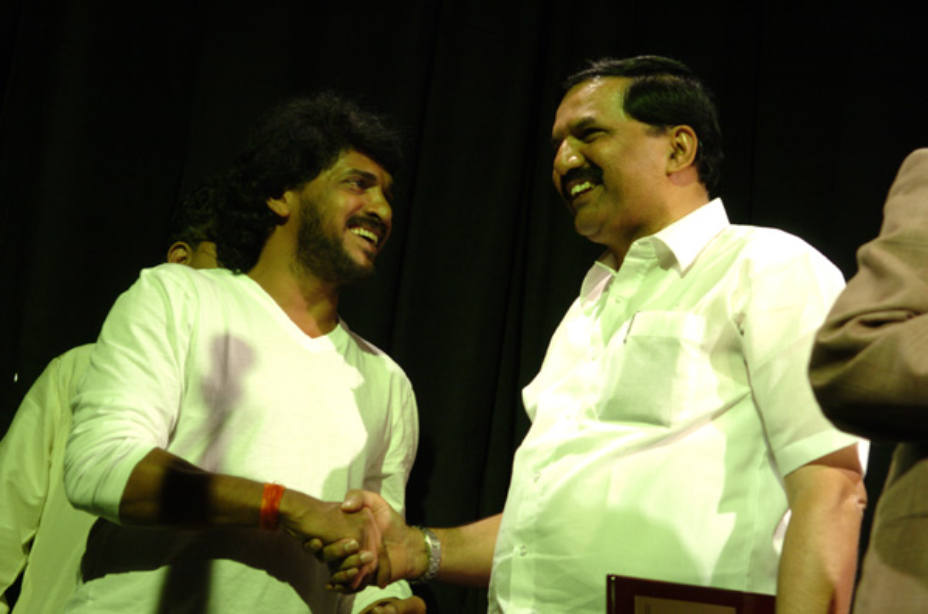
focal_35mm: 82
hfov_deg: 24.7
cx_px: 464
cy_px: 307
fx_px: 2122
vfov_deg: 16.5
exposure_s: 1/100
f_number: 2.8
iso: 400
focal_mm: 55
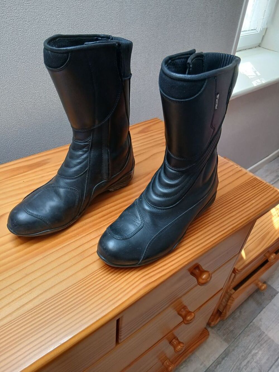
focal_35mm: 26
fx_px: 279
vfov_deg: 67.3
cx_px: 140
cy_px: 186
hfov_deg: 53.1
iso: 160
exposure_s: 1/50
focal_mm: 3.98
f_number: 1.8
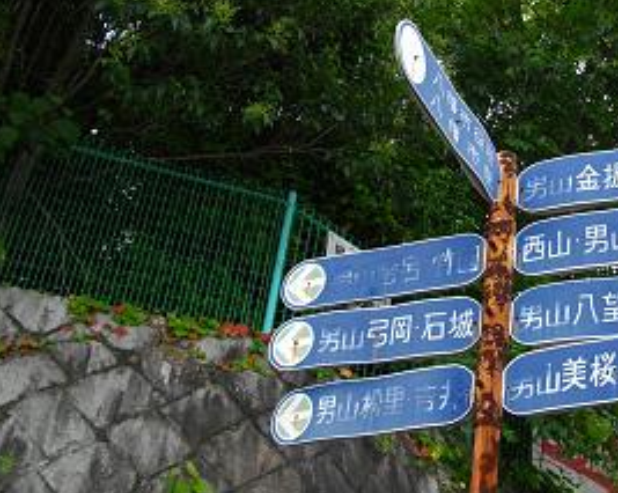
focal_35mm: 57
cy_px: 220
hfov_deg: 32.6
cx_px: 434
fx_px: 1041
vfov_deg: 26.6
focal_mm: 7.1
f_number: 3.2
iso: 139
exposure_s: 1/125
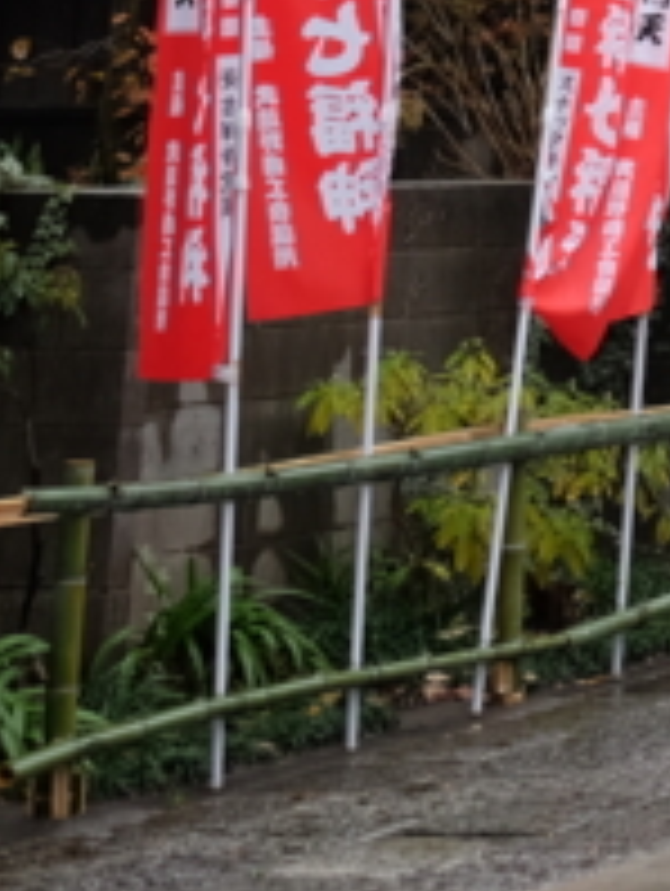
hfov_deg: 7.4
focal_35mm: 174
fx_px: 4481
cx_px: 2091
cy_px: -502
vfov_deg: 10.9
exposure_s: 1/140
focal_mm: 23
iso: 200
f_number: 4
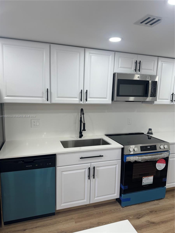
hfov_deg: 56.8
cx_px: 88
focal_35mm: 24
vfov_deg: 71.6
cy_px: 116
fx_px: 162
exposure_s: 1/120
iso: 64
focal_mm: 6.76
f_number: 1.78
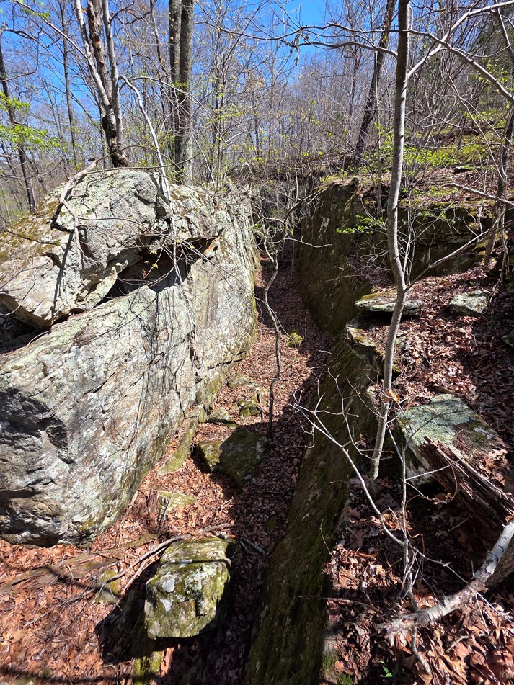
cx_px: 259
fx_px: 277
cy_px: 326
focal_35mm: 14
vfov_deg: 102.0
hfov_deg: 85.7
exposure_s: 1/799
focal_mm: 2.2
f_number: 1.9
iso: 40
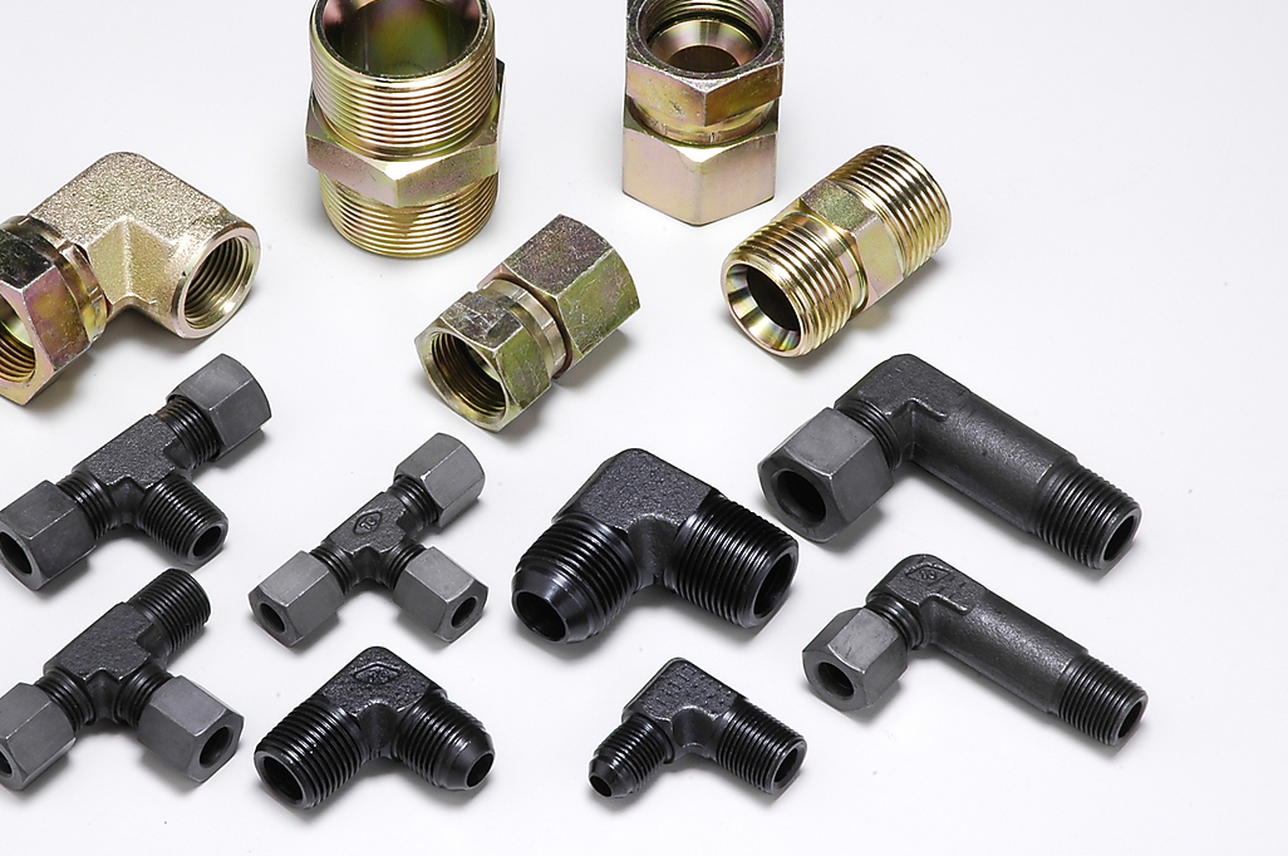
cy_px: 380
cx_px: 512
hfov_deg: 15.7
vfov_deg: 10.4
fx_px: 4682
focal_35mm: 131
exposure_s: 1/125
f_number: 29
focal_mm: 70
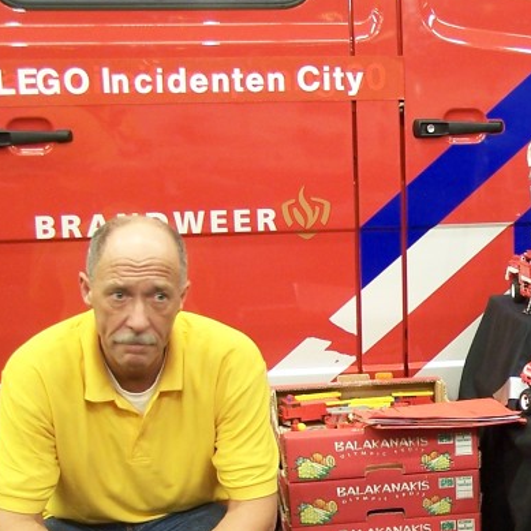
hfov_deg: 16.8
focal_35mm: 100
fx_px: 1735
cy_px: 505
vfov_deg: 17.1
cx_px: 602
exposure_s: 1/2
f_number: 2.9
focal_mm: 7.1
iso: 80
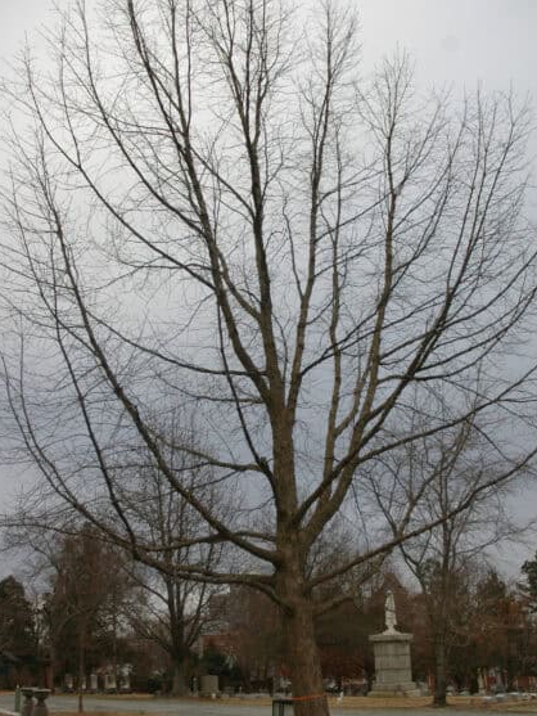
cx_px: 285
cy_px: 446
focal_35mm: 34
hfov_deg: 41.8
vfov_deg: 53.4
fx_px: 703
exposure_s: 1/400
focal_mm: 18
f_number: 4.5
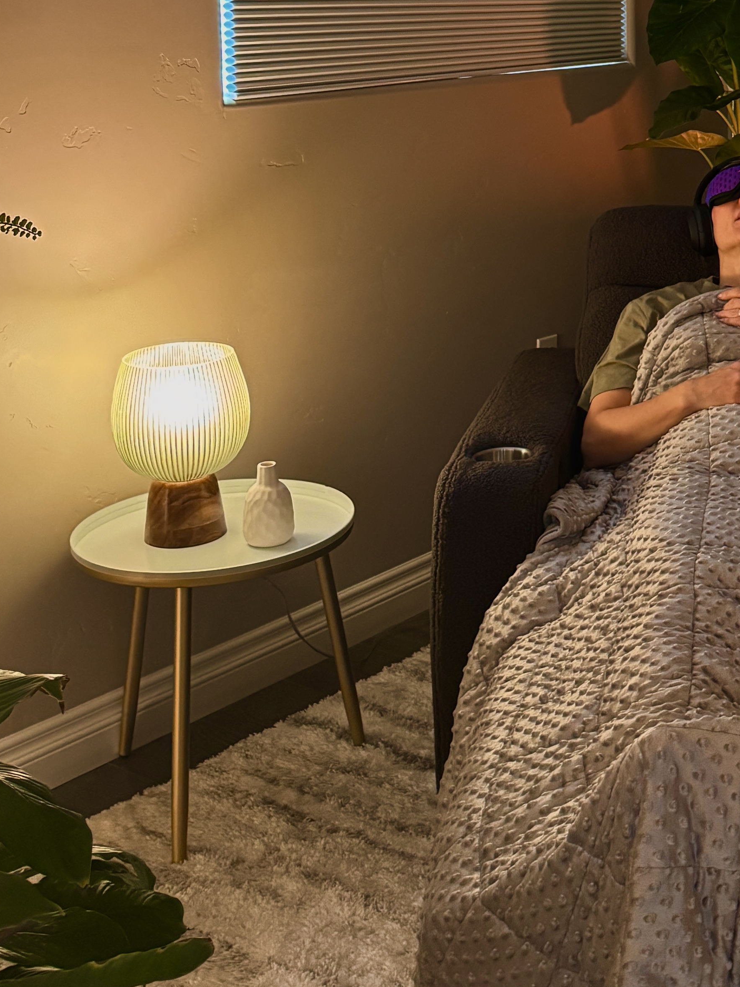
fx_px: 1653
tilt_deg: -7.0
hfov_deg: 23.6
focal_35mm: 58
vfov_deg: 32.0
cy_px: 147
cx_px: 815
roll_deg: -0.3
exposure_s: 1/40
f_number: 1.78
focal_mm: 6.76
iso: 640
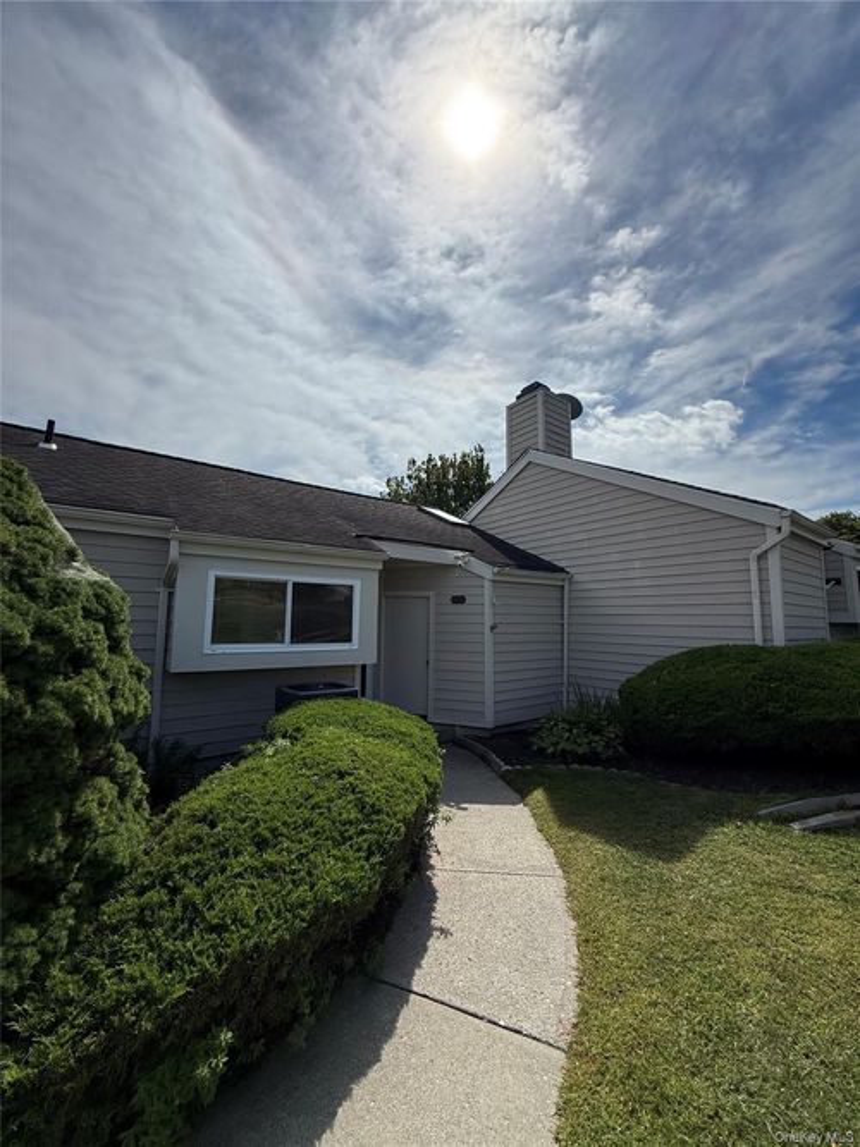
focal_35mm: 14
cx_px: 430
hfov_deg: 85.7
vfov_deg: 102.1
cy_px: 574
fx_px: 464
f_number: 2.2
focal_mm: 2.22
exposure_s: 1/4149
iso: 50
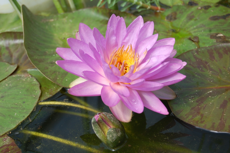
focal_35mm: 82
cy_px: 76
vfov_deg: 16.5
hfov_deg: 24.6
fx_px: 527
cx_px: 115
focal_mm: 55
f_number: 8
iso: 200
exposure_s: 1/250
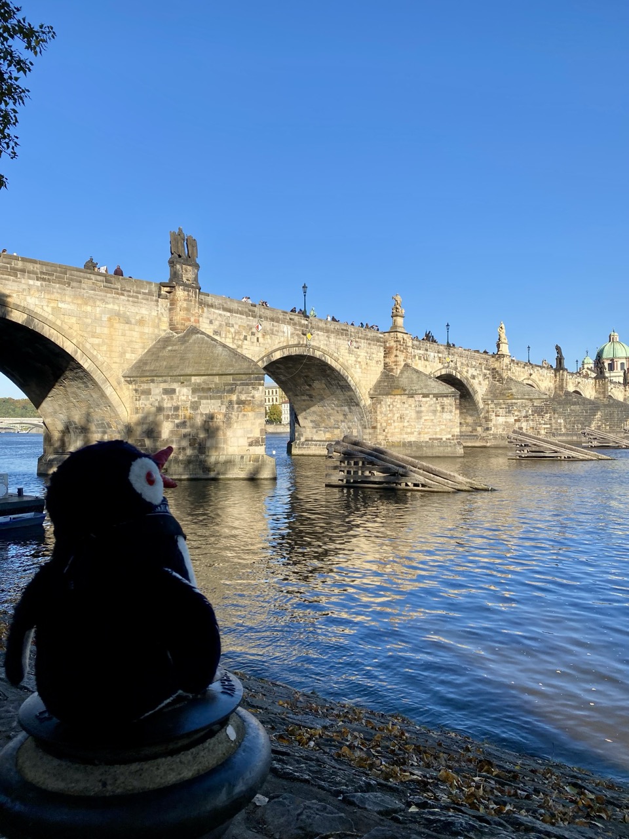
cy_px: 420
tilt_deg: +0.6
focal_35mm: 26
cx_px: 314
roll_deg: +1.3
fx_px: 630
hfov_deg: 53.1
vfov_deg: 67.3
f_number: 1.8
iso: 32
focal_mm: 4.25
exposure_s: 1/2268
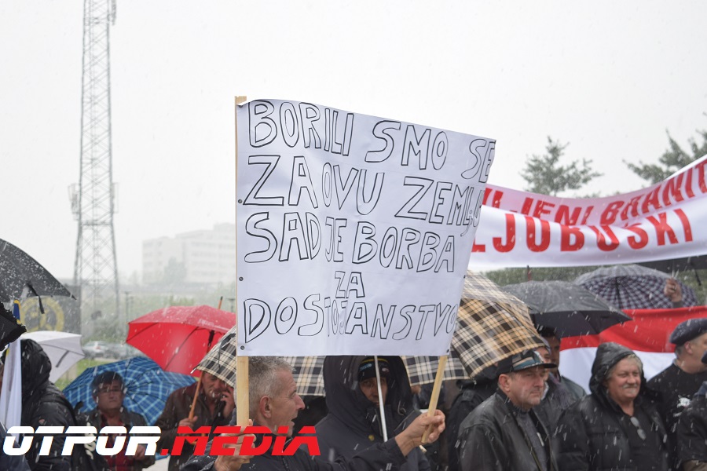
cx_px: 354
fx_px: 1355
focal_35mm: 69
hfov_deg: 29.2
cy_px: 236
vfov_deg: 19.7
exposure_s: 1/100
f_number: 5
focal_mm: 46
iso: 200
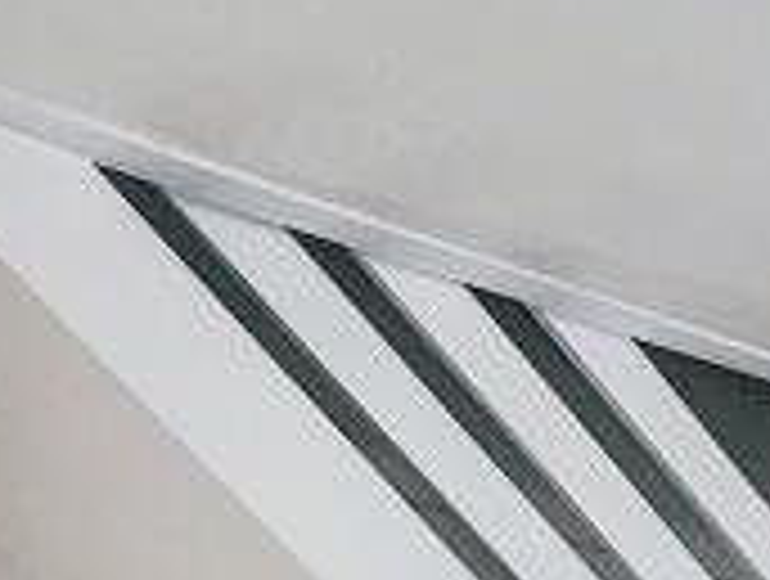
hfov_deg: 23.0
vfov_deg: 13.9
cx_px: 910
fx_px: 1739
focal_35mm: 78
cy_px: 1351
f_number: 2.2
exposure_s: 1/70.8
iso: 59
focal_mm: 1.95
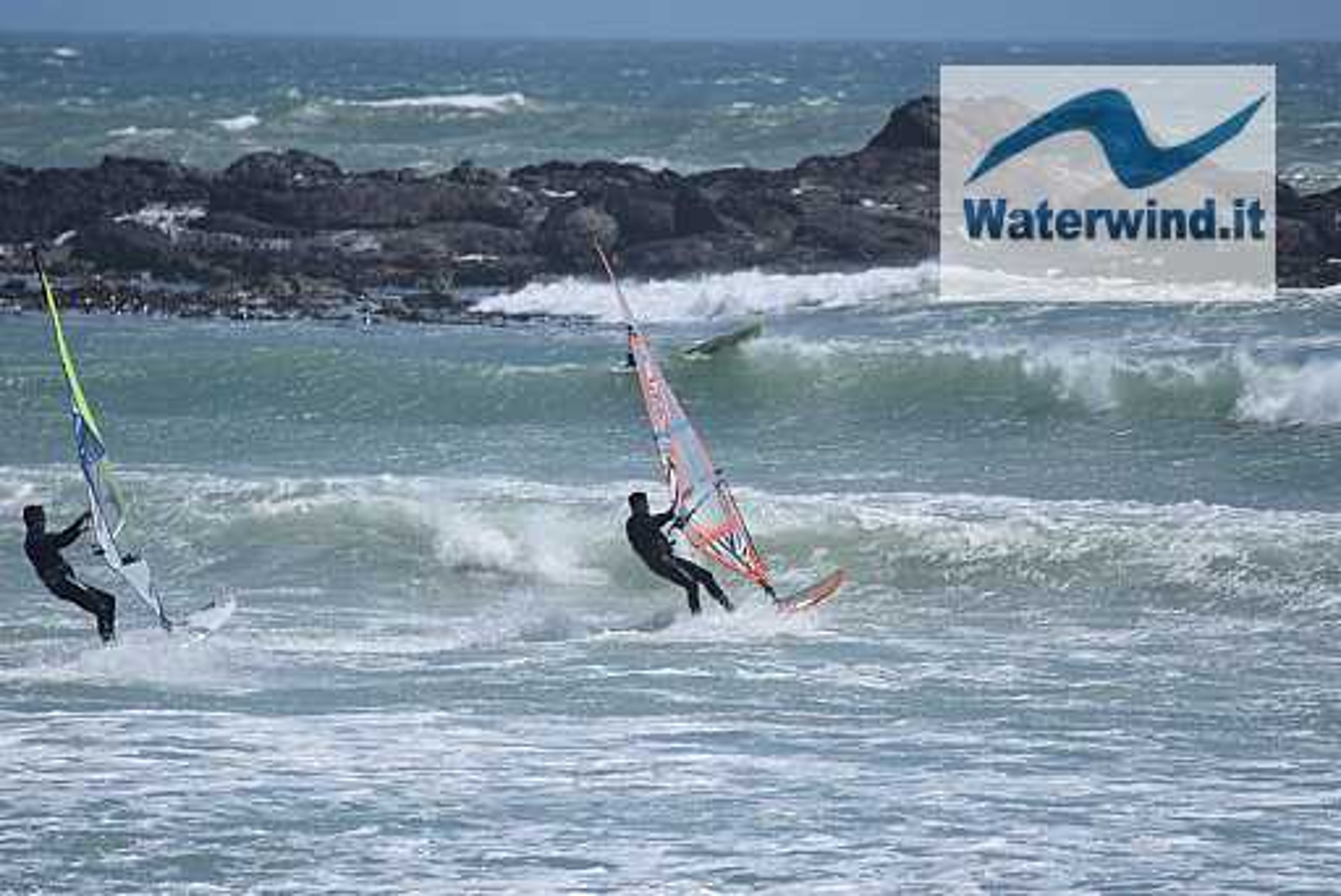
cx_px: 670
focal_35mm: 450
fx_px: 16771
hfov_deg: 4.6
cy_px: 448
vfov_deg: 3.1
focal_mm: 300
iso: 200
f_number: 5.6
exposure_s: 1/500
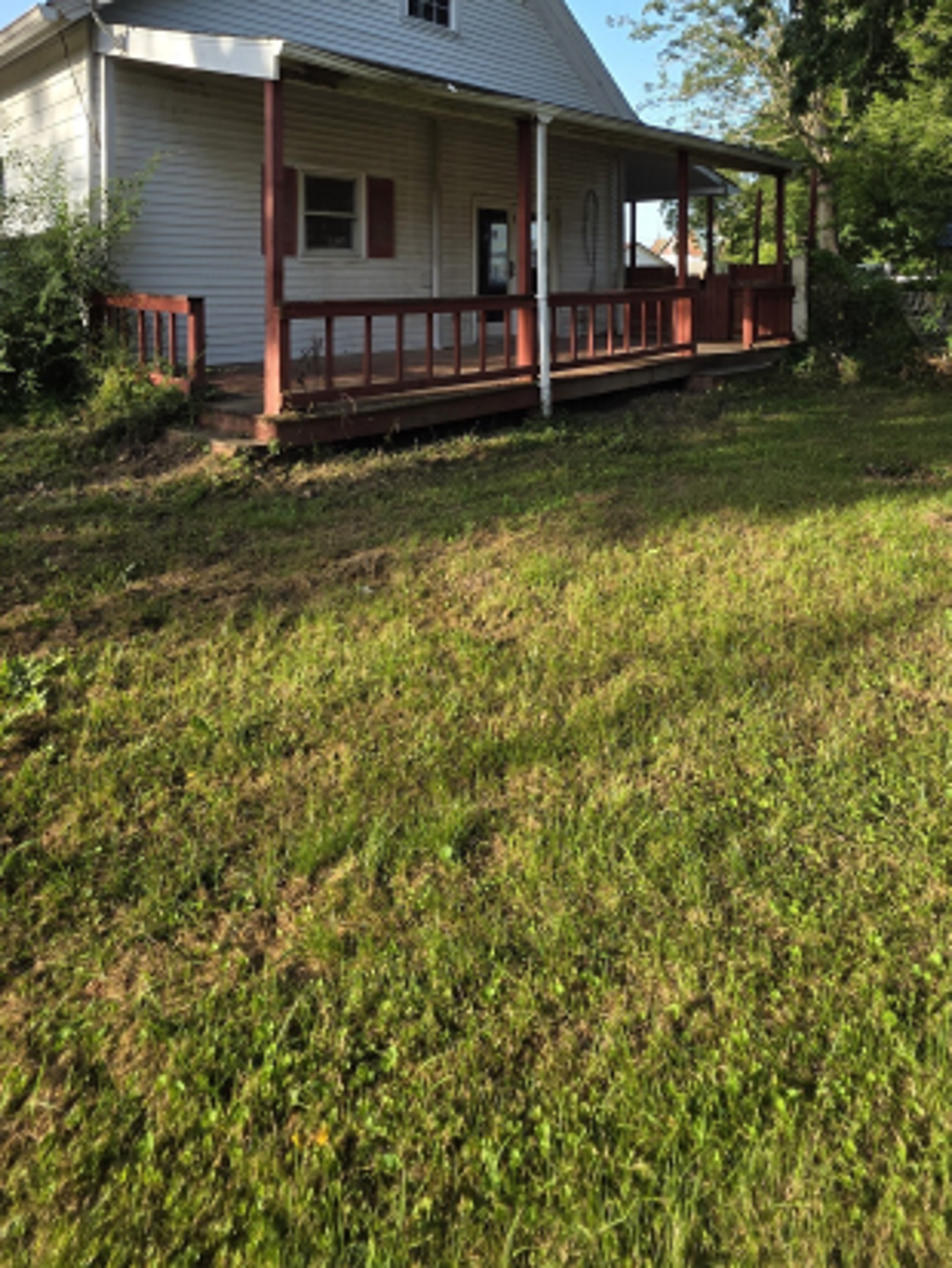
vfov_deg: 72.6
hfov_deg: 63.3
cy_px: 293
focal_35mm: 21
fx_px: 770
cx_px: 534
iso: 40
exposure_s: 1/481
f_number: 1.9
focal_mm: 2.2
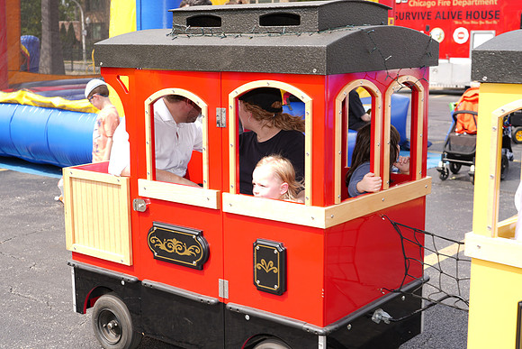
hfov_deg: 38.2
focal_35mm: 52
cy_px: 174
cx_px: 261
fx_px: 754
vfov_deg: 26.0
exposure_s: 1/125
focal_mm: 52
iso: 80
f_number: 5.6
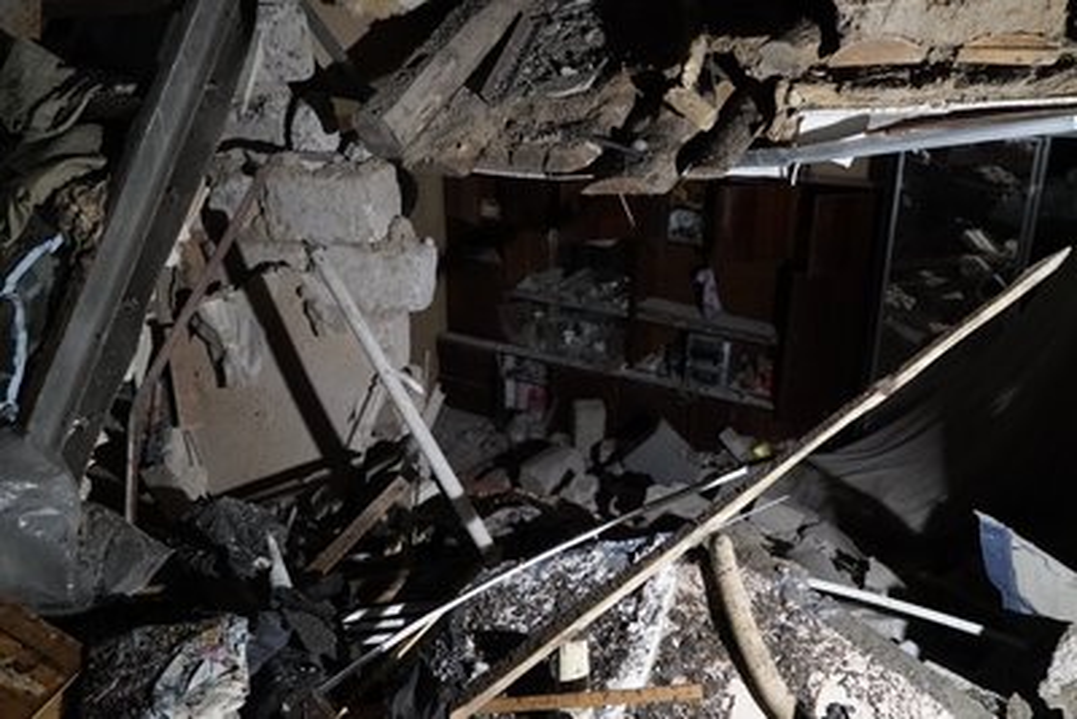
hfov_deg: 73.7
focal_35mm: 24
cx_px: 538
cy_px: 360
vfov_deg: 53.2
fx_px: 718
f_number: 4
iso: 12800
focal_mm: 24
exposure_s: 1/50
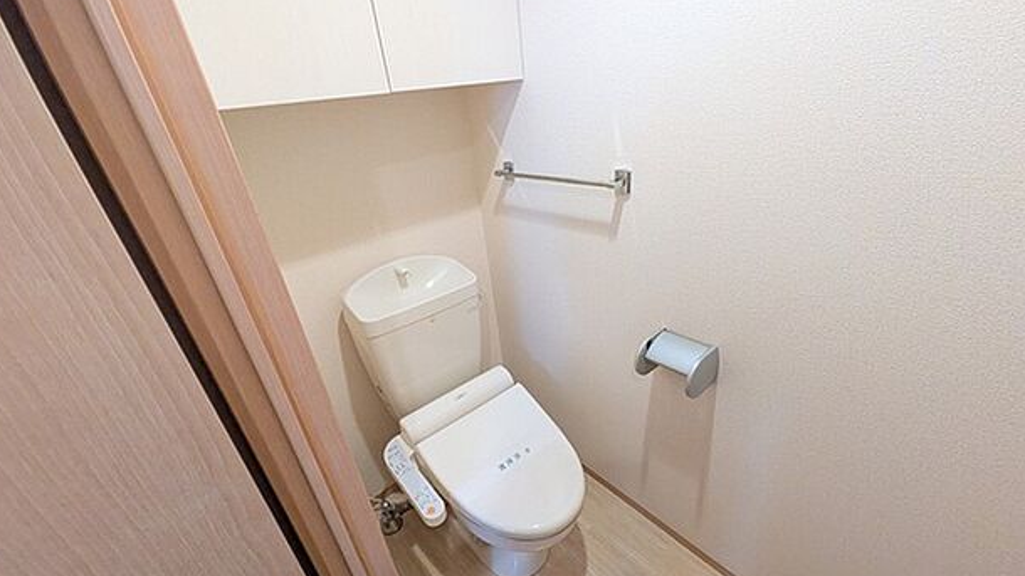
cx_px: 514
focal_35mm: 16
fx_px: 435
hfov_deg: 99.4
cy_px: 307
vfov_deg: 67.0
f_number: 2.2
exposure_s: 1/44.9
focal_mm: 1.85
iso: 875
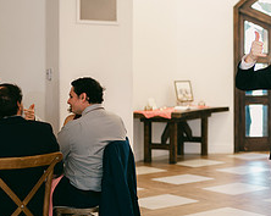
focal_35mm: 86
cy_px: 49
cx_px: 287
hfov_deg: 21.3
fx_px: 689
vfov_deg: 17.7
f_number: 1.4
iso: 200
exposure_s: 1/125
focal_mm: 35
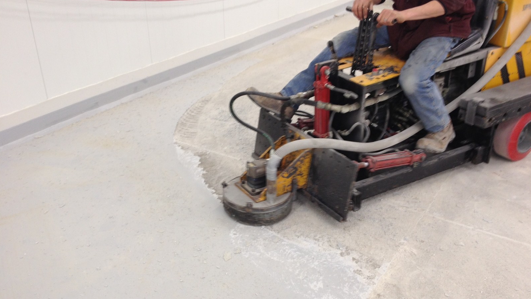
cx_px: 268
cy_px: 183
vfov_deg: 30.3
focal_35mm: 39
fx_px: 549
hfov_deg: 51.6
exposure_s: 1/24
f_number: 2.4
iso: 50
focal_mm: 4.28
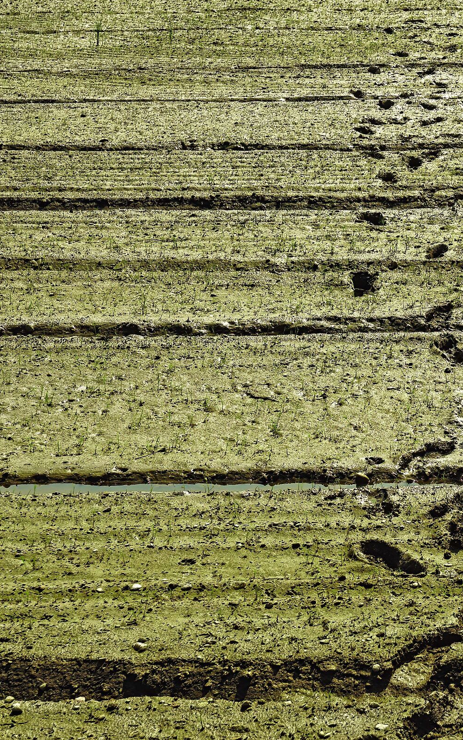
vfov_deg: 23.3
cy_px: 370
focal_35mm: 89
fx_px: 1797
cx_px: 526
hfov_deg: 14.3
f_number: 5.6
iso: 100
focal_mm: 39
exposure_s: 1/800
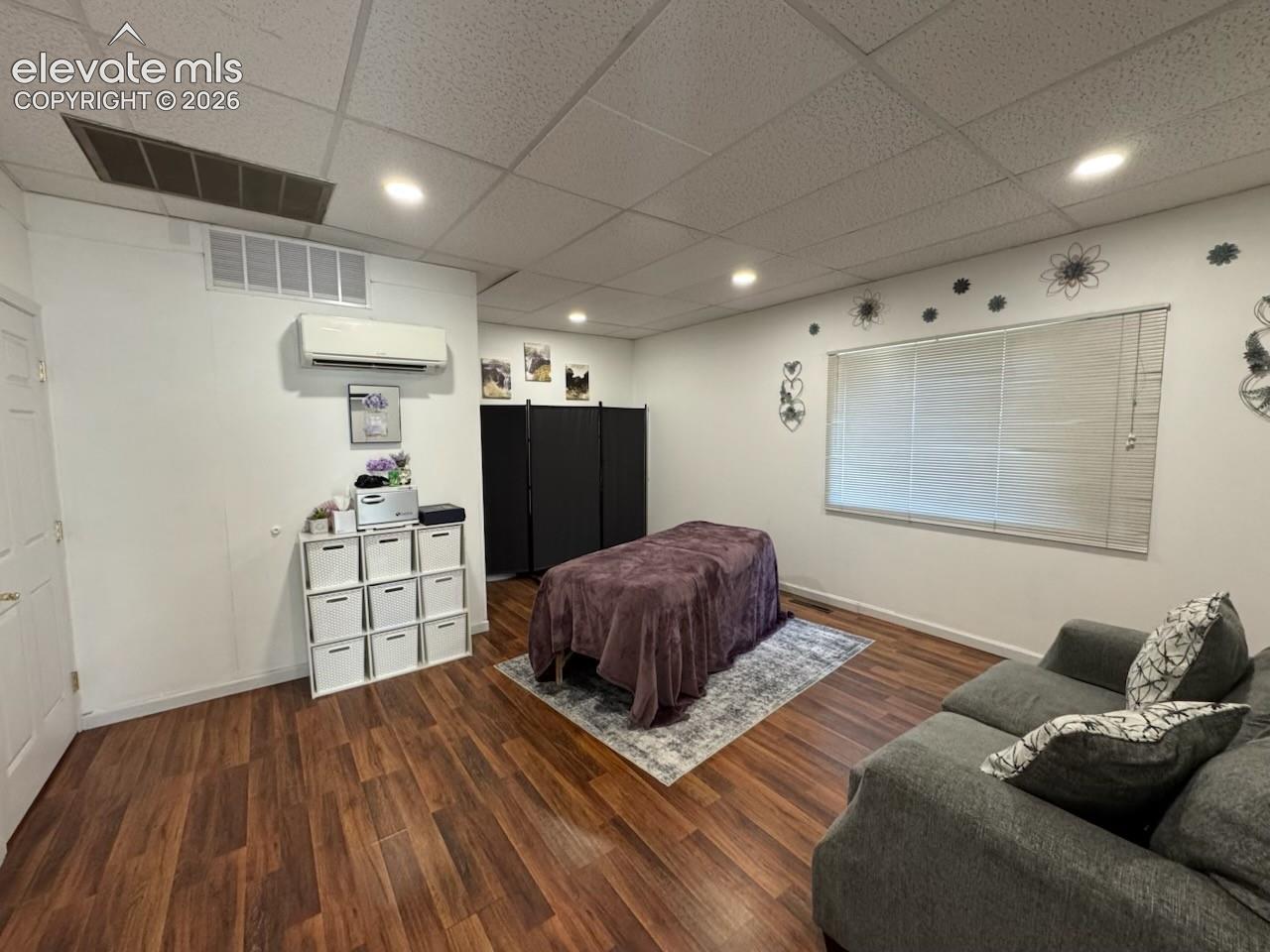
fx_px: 514
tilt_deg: -3.5
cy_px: 476
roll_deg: +0.9
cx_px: 635
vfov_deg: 85.7
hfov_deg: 102.1
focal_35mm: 14
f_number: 2.2
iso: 250
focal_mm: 2.22
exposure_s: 1/60
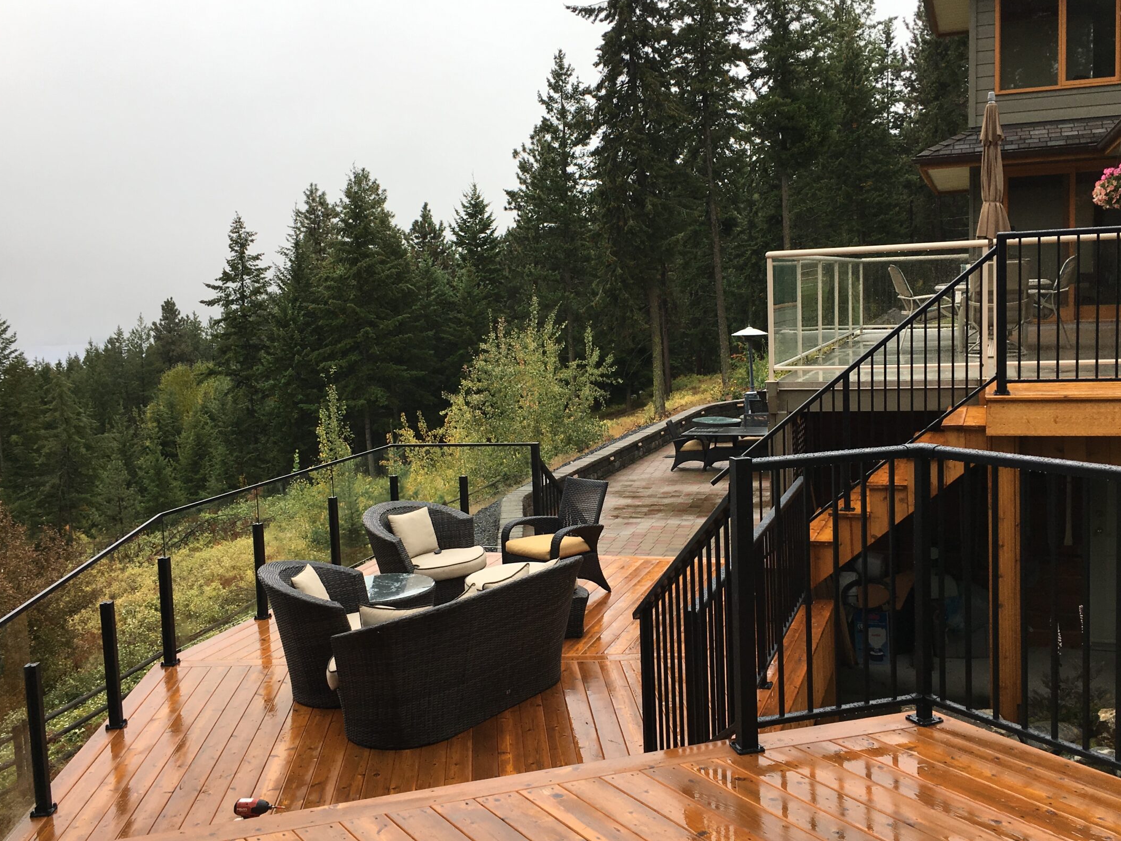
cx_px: 585
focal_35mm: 35
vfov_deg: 40.7
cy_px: 402
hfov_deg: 52.6
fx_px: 1133
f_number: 2.2
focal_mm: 4.15
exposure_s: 1/242
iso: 25
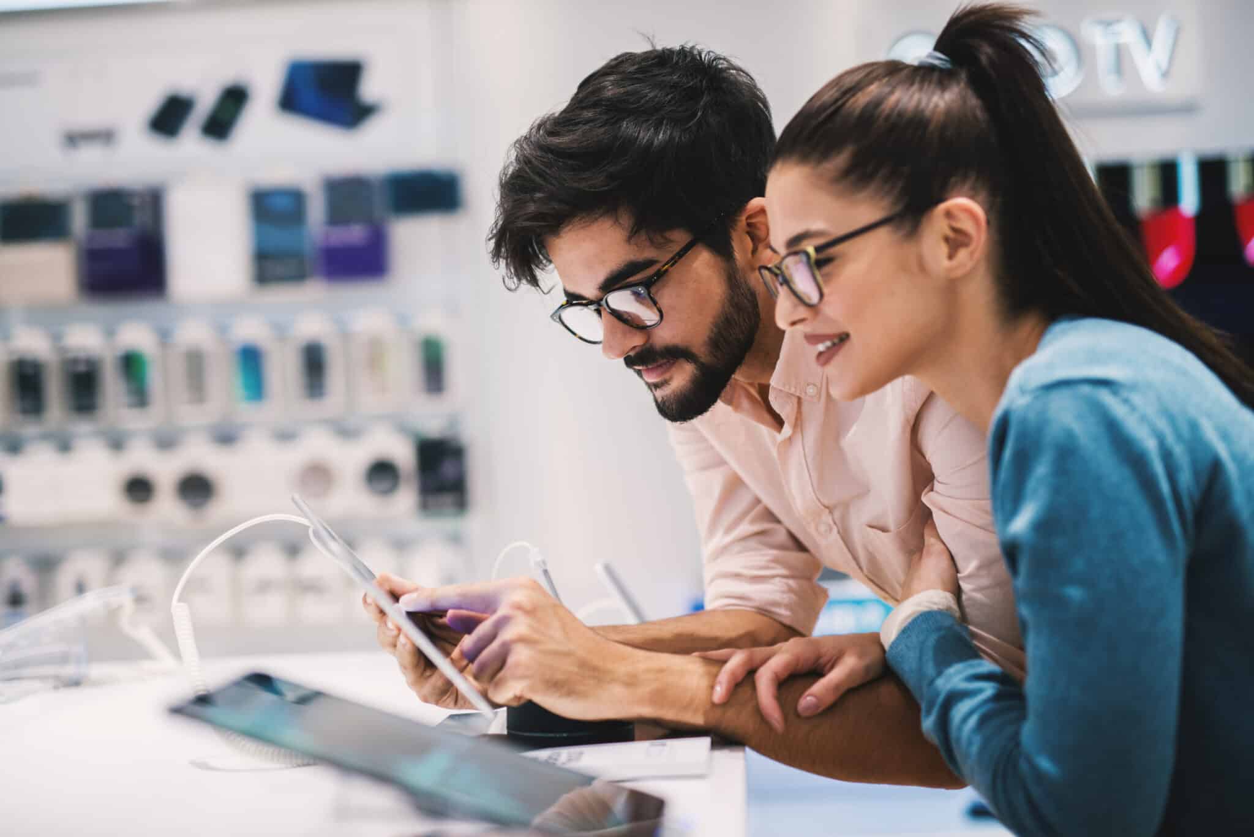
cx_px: 627
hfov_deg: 39.6
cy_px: 418
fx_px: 1742
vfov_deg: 27.0
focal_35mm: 50
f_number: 1.8
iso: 320
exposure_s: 1/125
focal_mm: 50
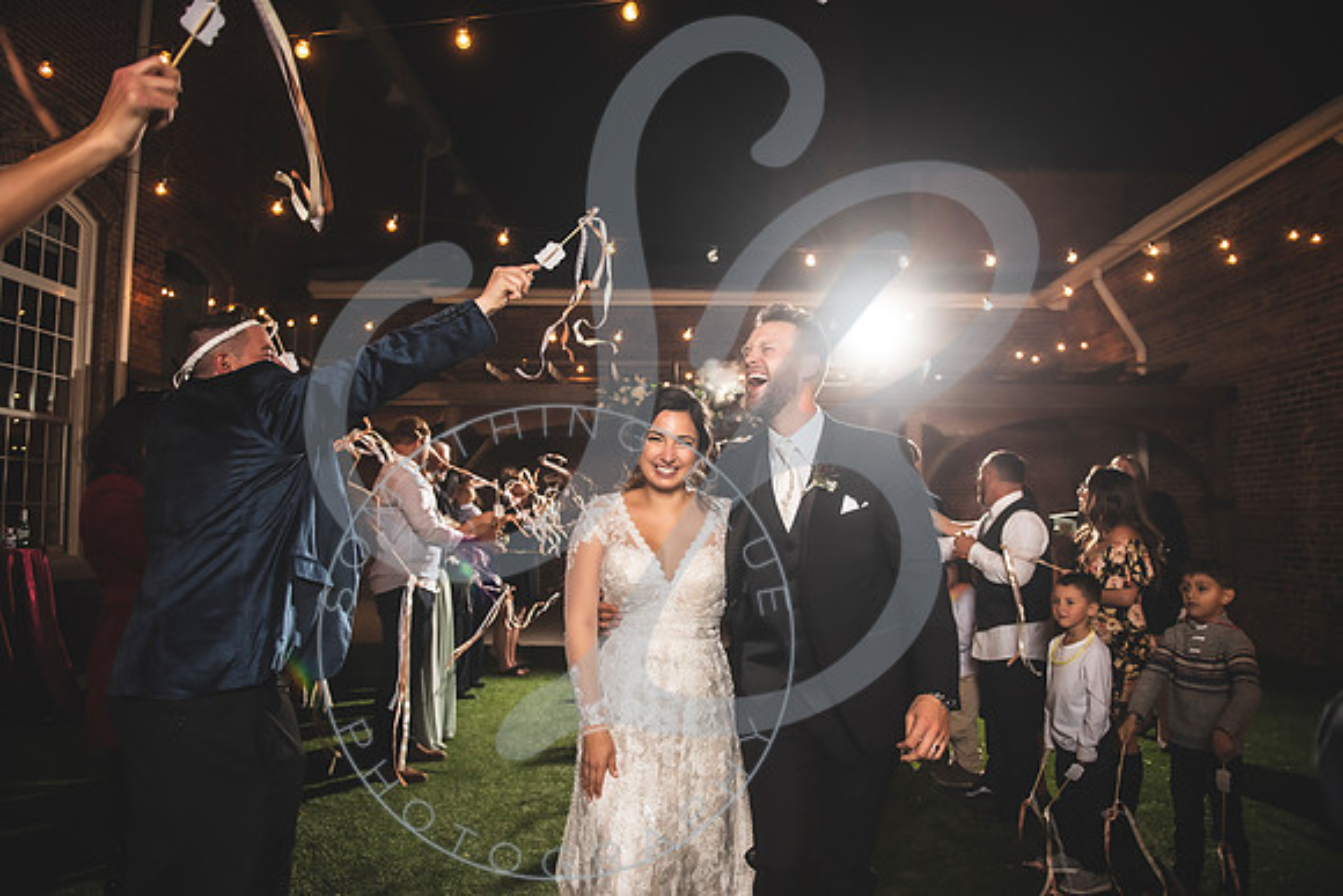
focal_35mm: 24
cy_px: 448
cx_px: 672
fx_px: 896
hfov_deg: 73.7
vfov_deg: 53.2
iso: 1000
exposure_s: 1/200
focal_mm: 24
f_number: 2.8
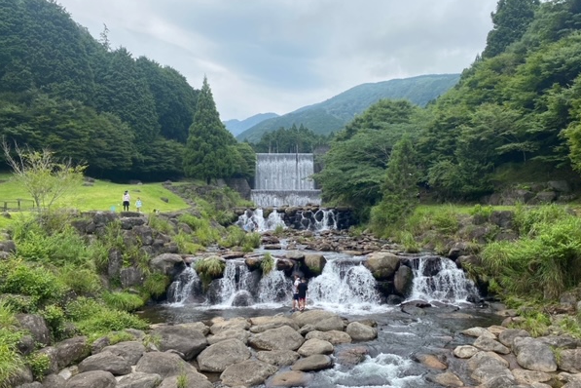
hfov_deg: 63.6
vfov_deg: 44.9
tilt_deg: +1.7
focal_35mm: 29
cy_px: 205
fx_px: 468
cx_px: 308
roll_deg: +0.6
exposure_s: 1/1779
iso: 32
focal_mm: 4.25
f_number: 1.8
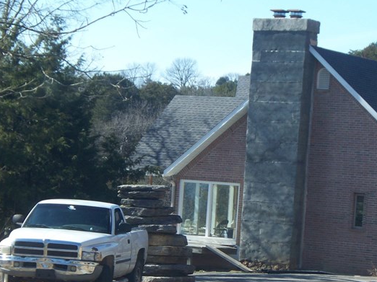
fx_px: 1709
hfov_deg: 12.6
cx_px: 199
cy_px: 166
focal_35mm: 157
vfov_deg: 9.4
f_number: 3.4
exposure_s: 1/320
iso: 64
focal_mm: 16.86
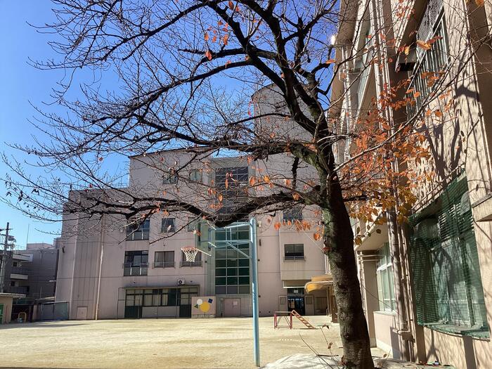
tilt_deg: +12.5
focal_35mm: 31
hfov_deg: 58.4
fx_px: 441
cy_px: 184
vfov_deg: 45.4
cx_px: 246
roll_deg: +0.9
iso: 25
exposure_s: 1/1018
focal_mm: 3.3
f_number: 2.4
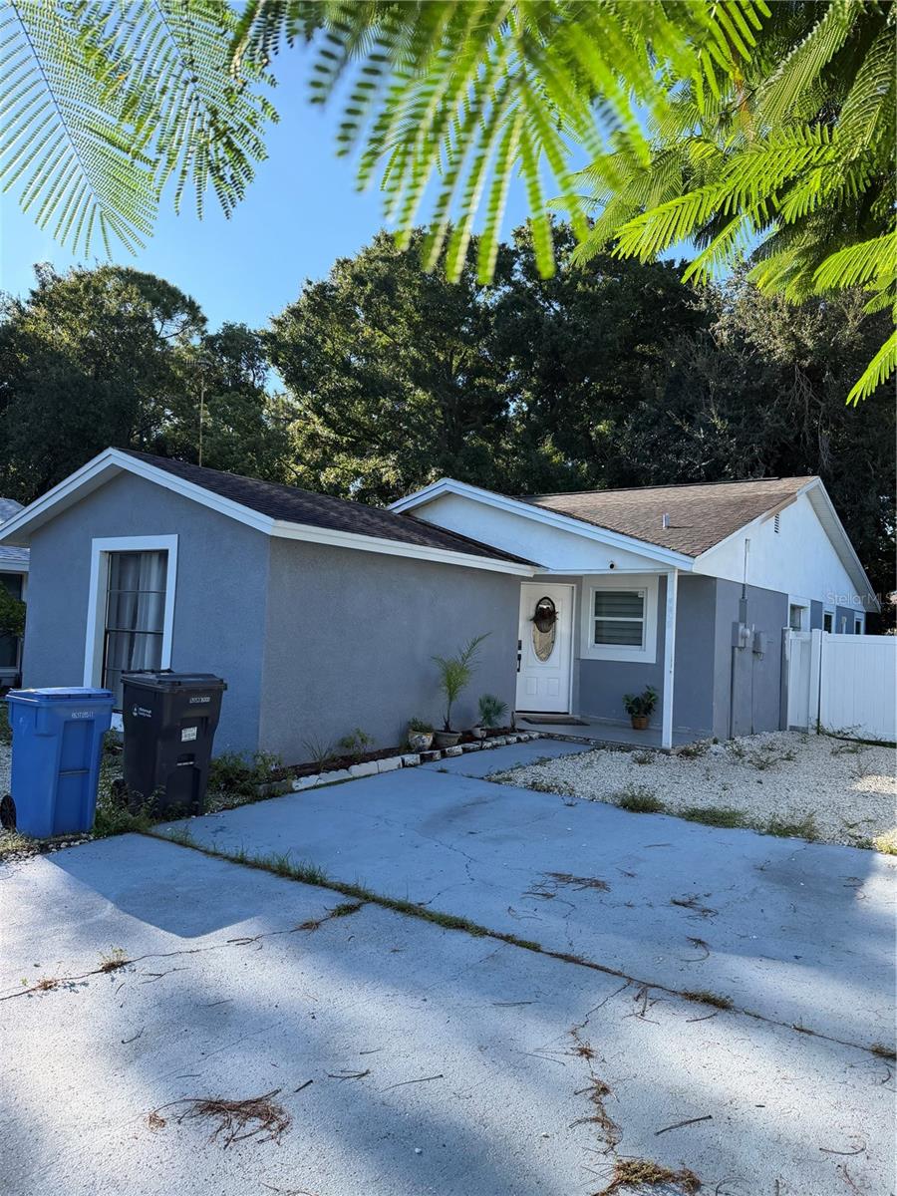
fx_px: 829
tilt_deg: +2.5
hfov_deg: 56.8
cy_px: 598
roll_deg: -2.5
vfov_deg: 71.6
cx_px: 448
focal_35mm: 24
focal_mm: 6.76
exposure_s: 1/1653
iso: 100
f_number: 1.78
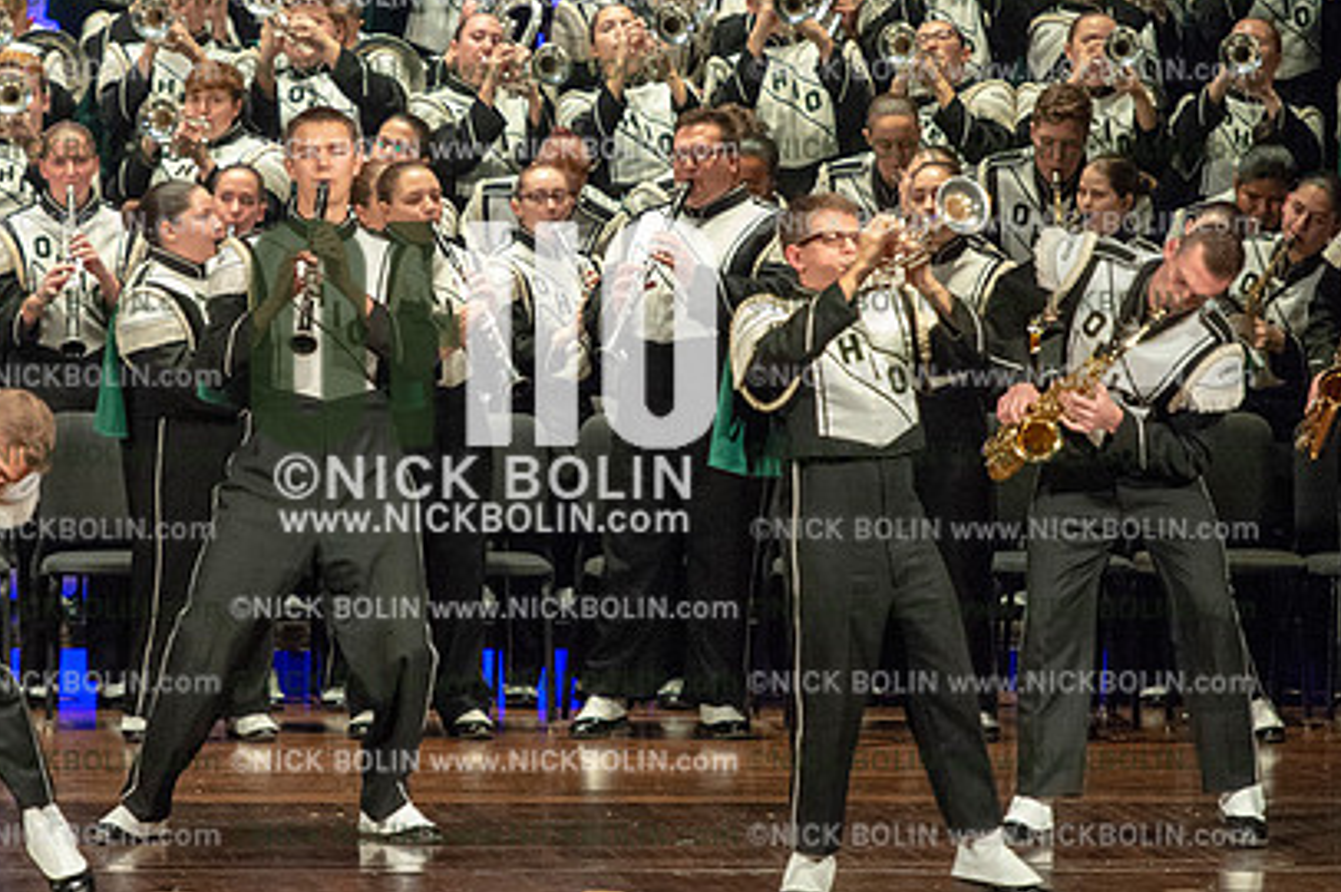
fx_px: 11687
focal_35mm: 314
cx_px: 482
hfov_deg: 6.6
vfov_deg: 4.4
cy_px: 377
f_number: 5.6
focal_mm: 220
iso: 8000
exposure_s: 1/320
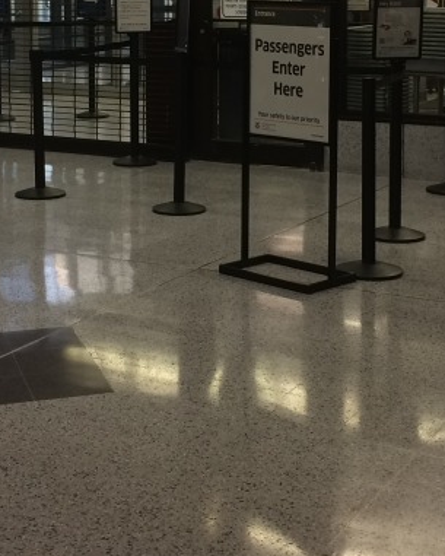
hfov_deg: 20.1
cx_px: 175
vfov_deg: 24.5
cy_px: 82
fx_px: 1251
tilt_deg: -6.9
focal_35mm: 76
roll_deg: +0.4
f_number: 2.2
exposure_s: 1/30
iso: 40
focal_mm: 4.15
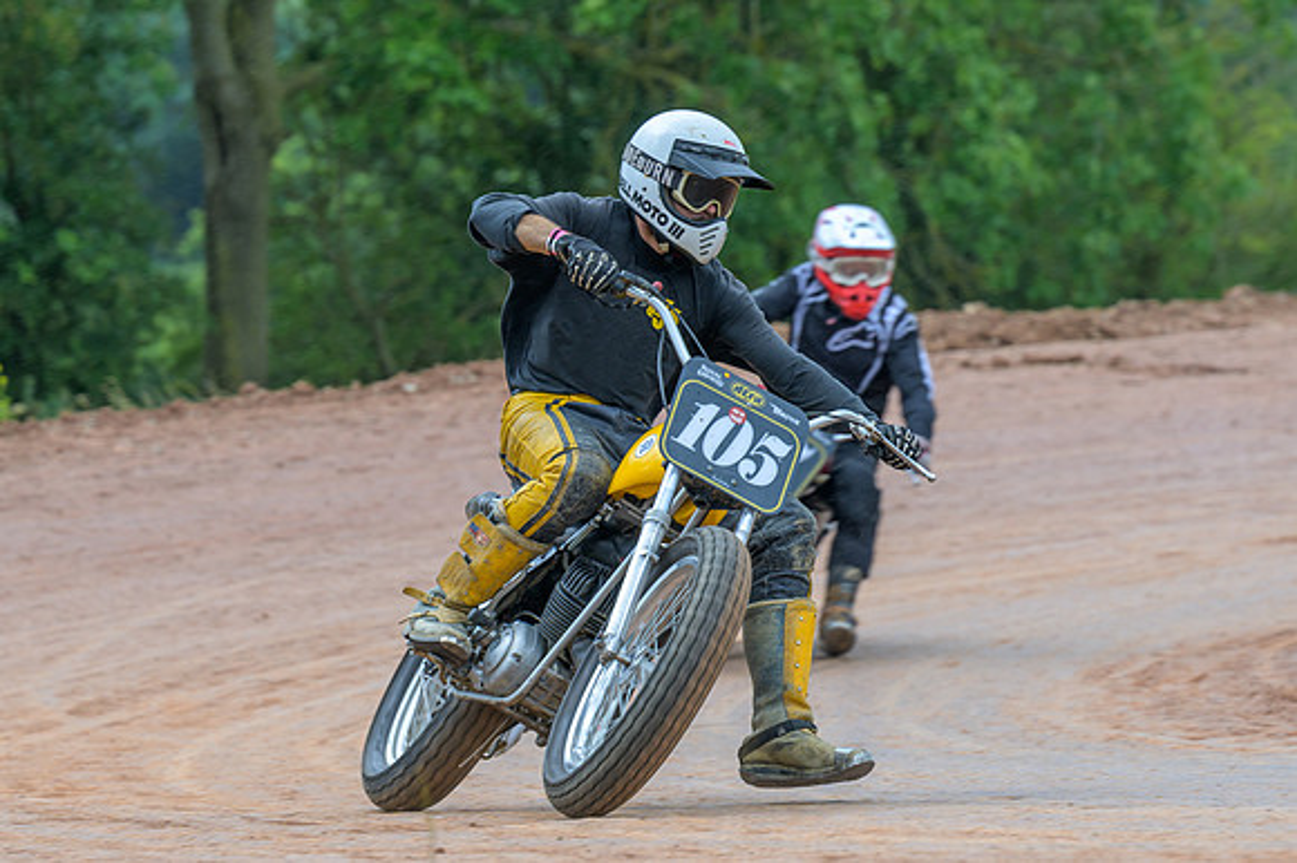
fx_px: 9606
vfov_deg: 5.1
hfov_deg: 7.7
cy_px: 538
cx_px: 665
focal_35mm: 267
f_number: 4
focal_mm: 135
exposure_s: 1/400
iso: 200
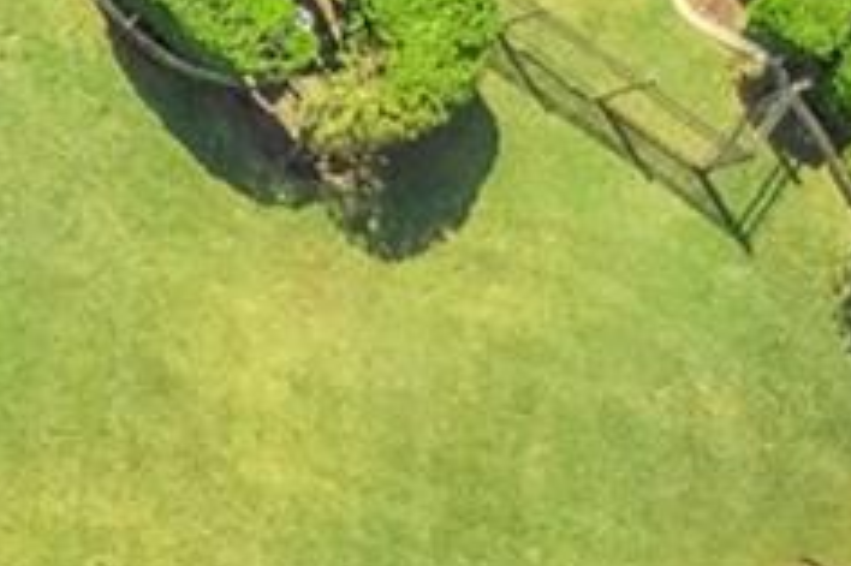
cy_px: 836
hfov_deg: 9.8
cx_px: -1850
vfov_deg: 9.0
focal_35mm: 149
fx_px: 3520
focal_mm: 8.38
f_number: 2.8
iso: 110
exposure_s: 1/60
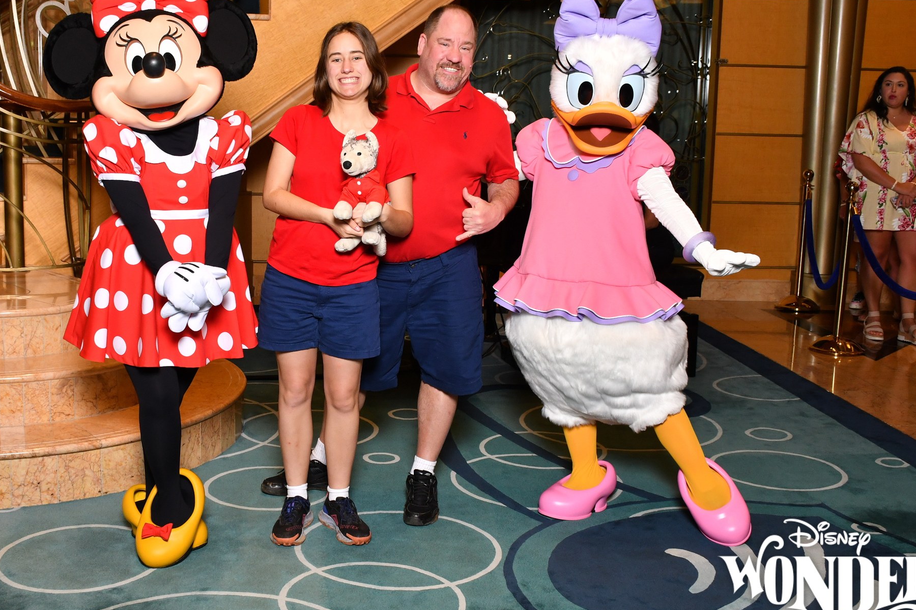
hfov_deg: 44.3
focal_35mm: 44
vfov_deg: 30.5
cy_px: 272
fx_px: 1119
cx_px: 379
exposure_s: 1/125
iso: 640
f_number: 6.3
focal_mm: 22
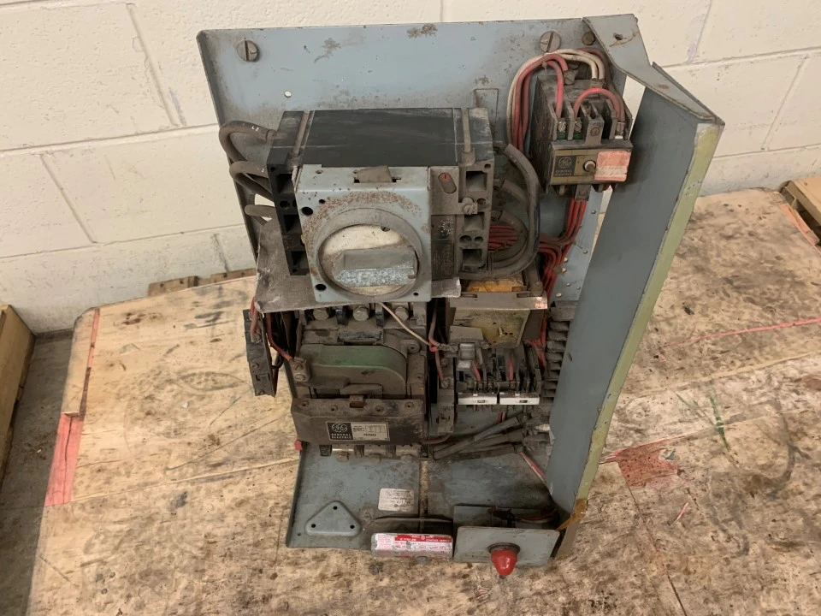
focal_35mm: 26
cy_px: 308
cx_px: 410
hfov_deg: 67.3
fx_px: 617
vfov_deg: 53.1
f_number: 1.8
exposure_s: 1/60
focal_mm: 4.25
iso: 250
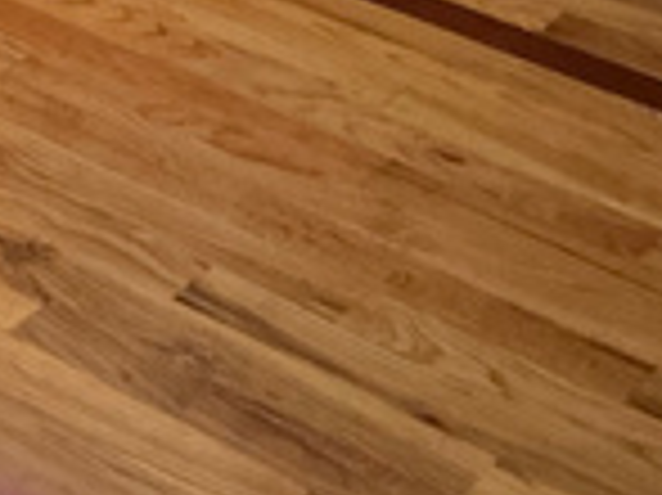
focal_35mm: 122
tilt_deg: -15.5
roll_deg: -2.0
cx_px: -27
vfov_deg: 11.0
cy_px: -518
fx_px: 2331
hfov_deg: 15.8
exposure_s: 1/40
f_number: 1.8
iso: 250
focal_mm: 3
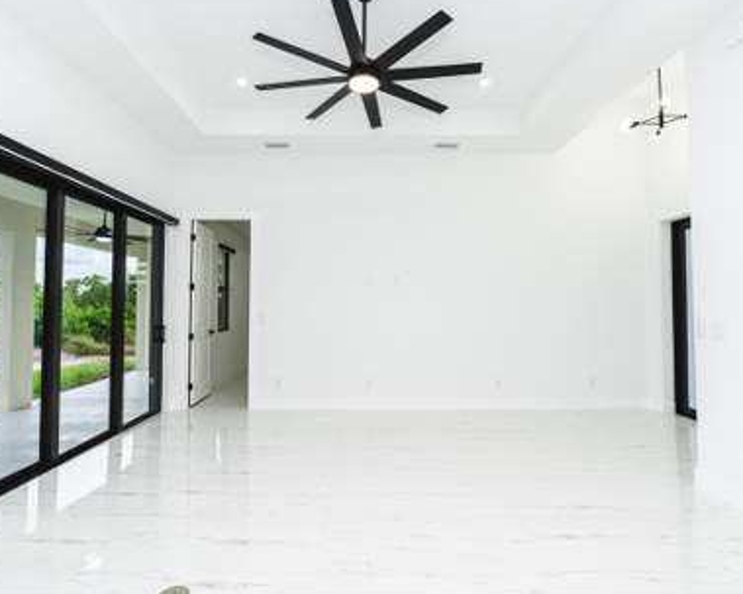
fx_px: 418
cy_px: 286
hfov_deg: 83.3
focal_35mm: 19
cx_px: 363
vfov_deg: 70.8
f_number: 8
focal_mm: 16
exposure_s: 1/80
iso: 1000
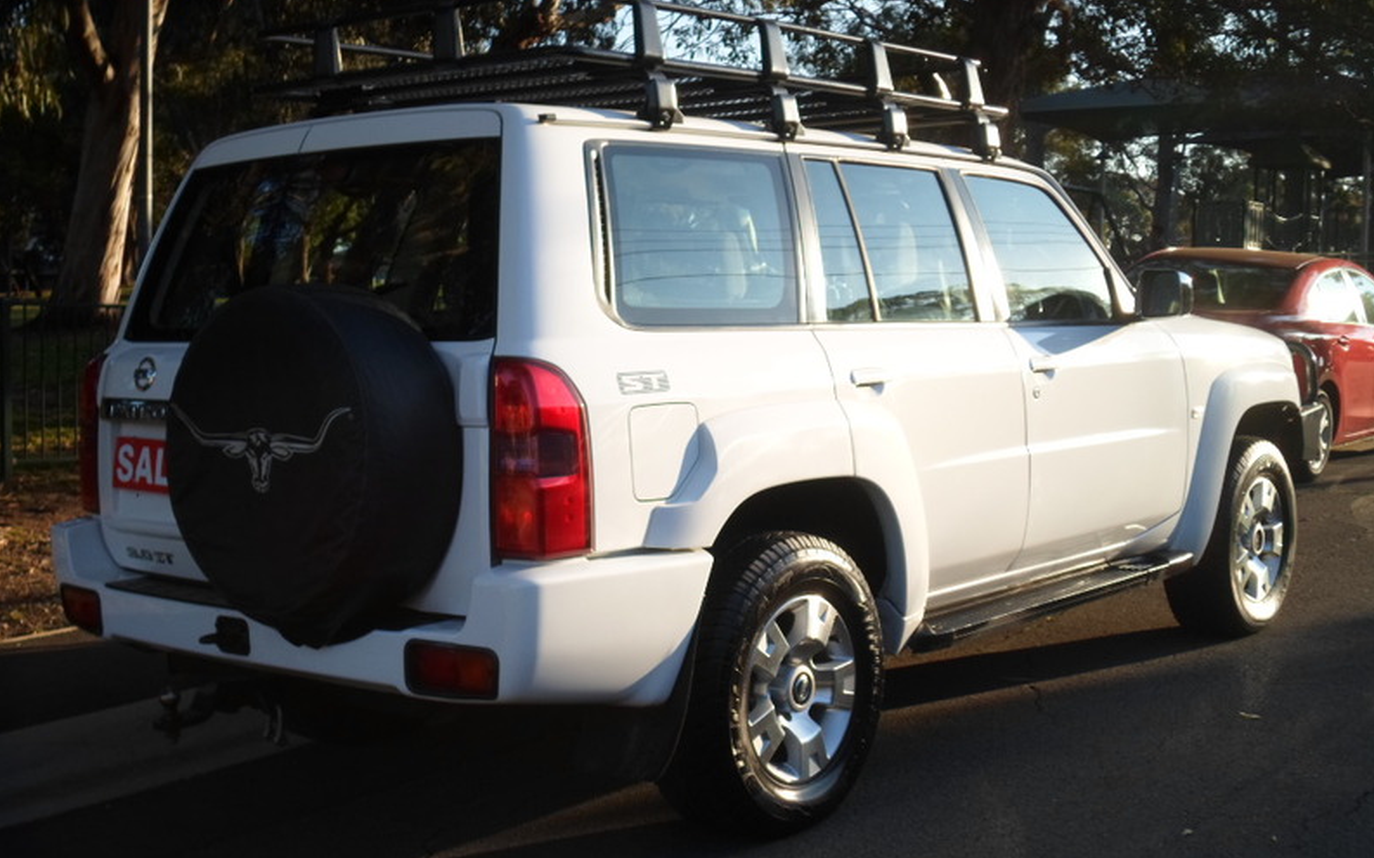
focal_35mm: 46
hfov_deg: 43.5
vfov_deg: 28.0
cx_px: 688
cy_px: 466
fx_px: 1722
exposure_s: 1/350
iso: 80
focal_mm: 7.8
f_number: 3.2
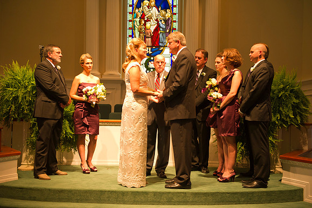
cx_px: 156
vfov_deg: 28.0
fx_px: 416
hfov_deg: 41.1
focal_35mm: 48
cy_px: 104
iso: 1600
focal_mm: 48
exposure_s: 1/50
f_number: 2.8
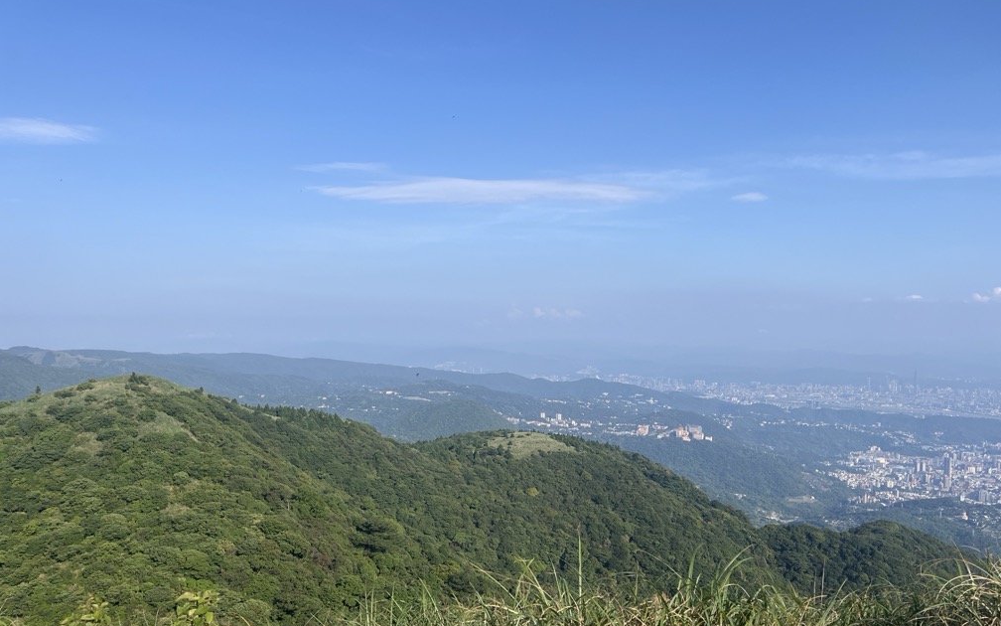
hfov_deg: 66.5
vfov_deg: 44.5
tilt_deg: -0.7
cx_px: 507
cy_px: 352
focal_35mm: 28
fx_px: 764
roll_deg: -1.0
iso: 50
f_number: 1.6
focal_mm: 5.1
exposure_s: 1/3623
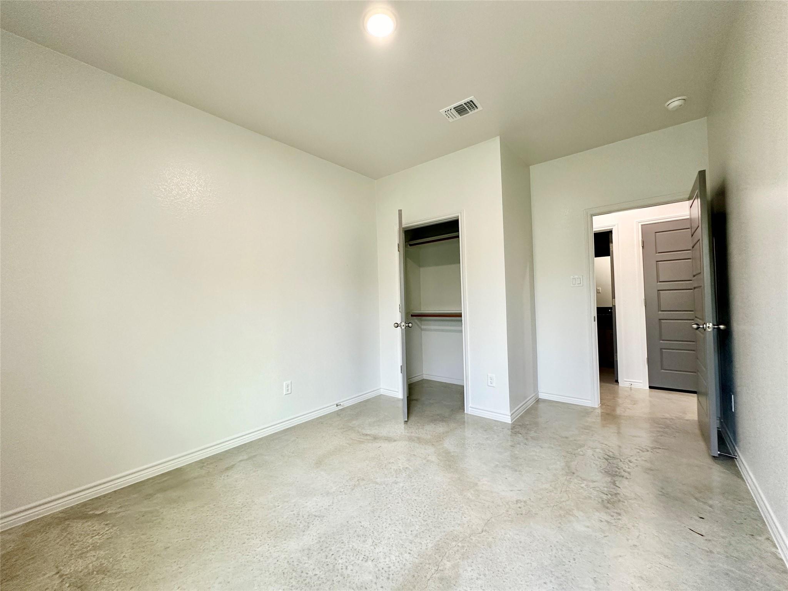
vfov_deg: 85.7
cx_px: 394
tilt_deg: +0.9
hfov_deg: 102.1
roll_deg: +1.3
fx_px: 319
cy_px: 296
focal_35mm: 14
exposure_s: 1/60
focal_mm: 2.22
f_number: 2.2
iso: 160
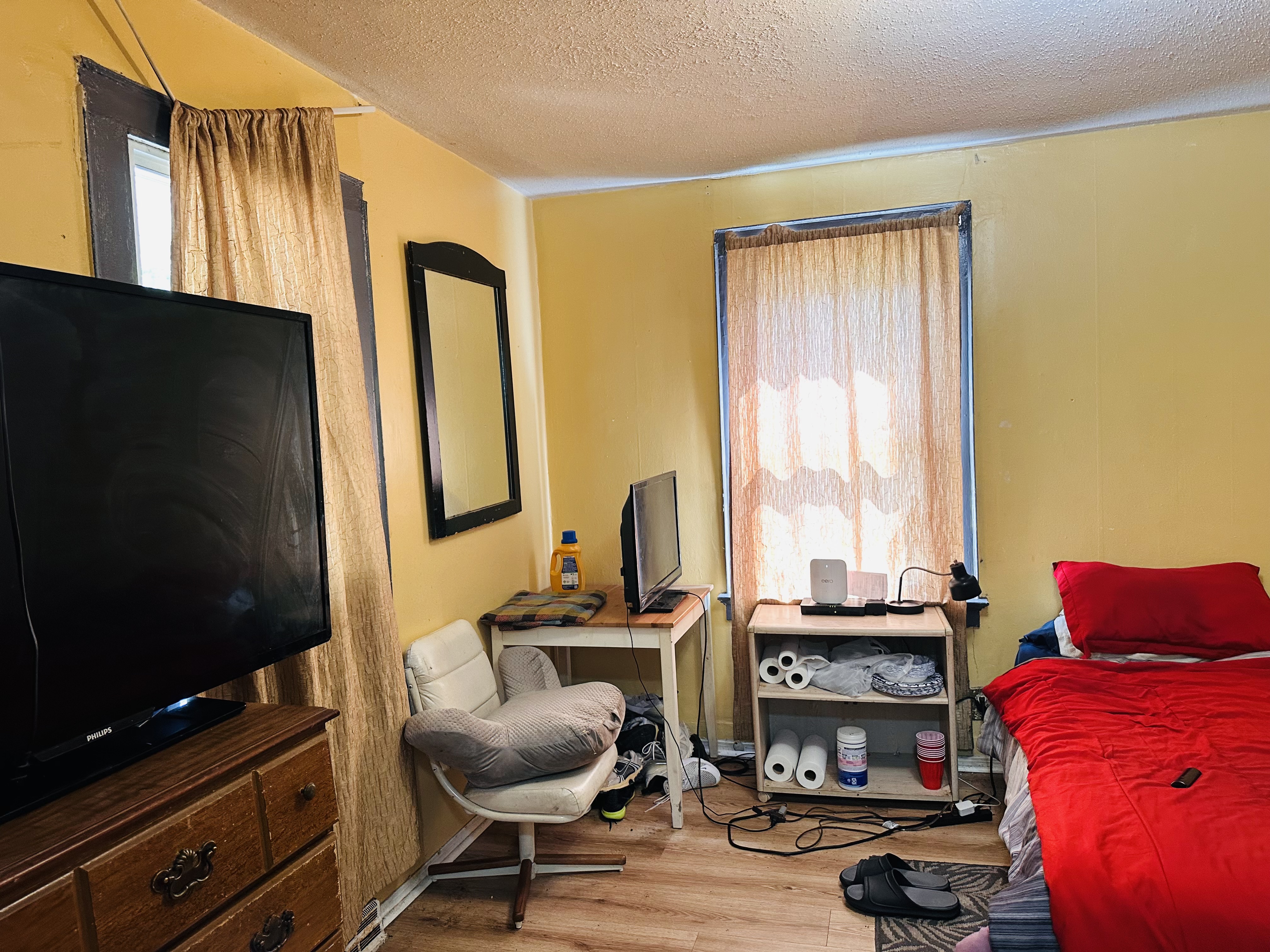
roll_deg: +1.7
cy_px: 476
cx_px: 635
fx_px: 881
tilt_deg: -2.7
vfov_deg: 56.8
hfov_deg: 71.6
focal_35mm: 24
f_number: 1.78
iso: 320
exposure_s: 1/60
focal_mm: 6.86
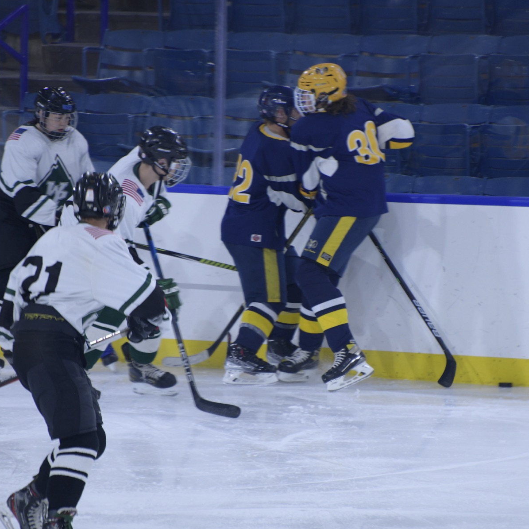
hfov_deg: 4.6
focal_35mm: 384
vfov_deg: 4.6
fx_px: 6639
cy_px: 265
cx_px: 268
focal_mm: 300
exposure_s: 1/320
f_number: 5.6
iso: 1600
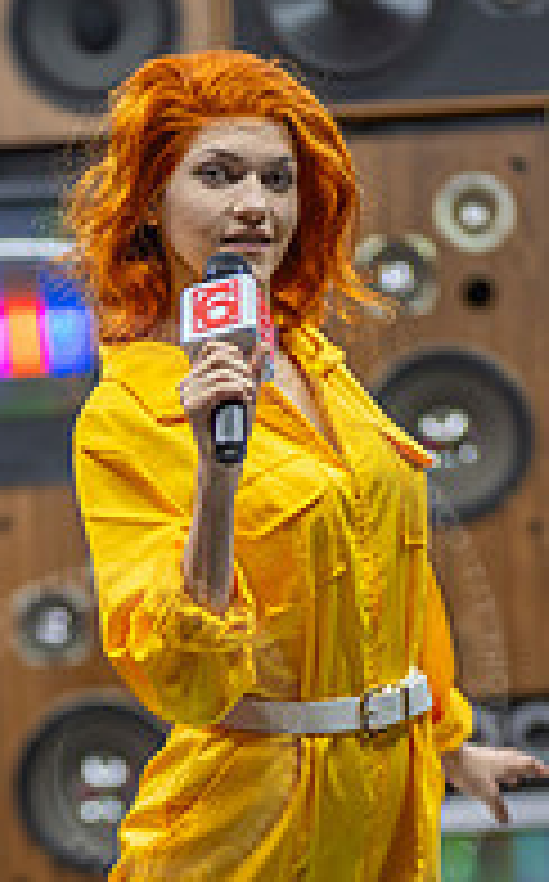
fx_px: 4778
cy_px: 860
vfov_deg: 10.5
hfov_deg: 6.6
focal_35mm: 199
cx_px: 198
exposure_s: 1/250
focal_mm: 85
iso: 800
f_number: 1.2
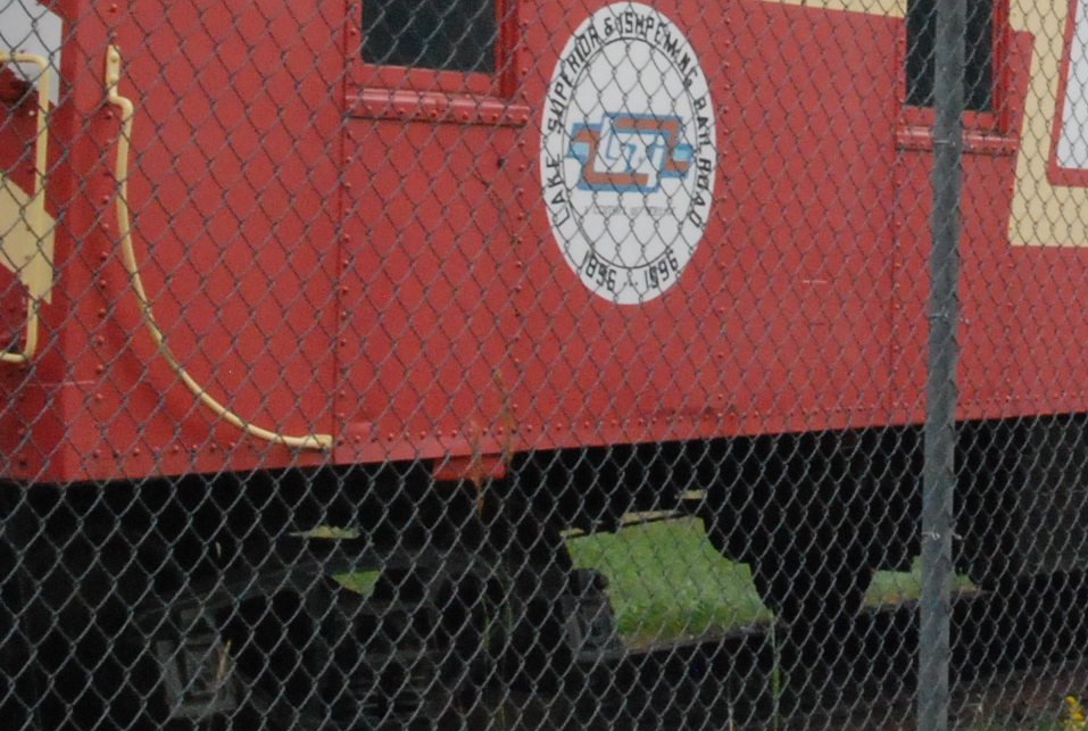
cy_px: -106
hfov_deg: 17.0
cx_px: 1028
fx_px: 3575
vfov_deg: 11.5
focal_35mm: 118
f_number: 22
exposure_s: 1/90
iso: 1600
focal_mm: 26
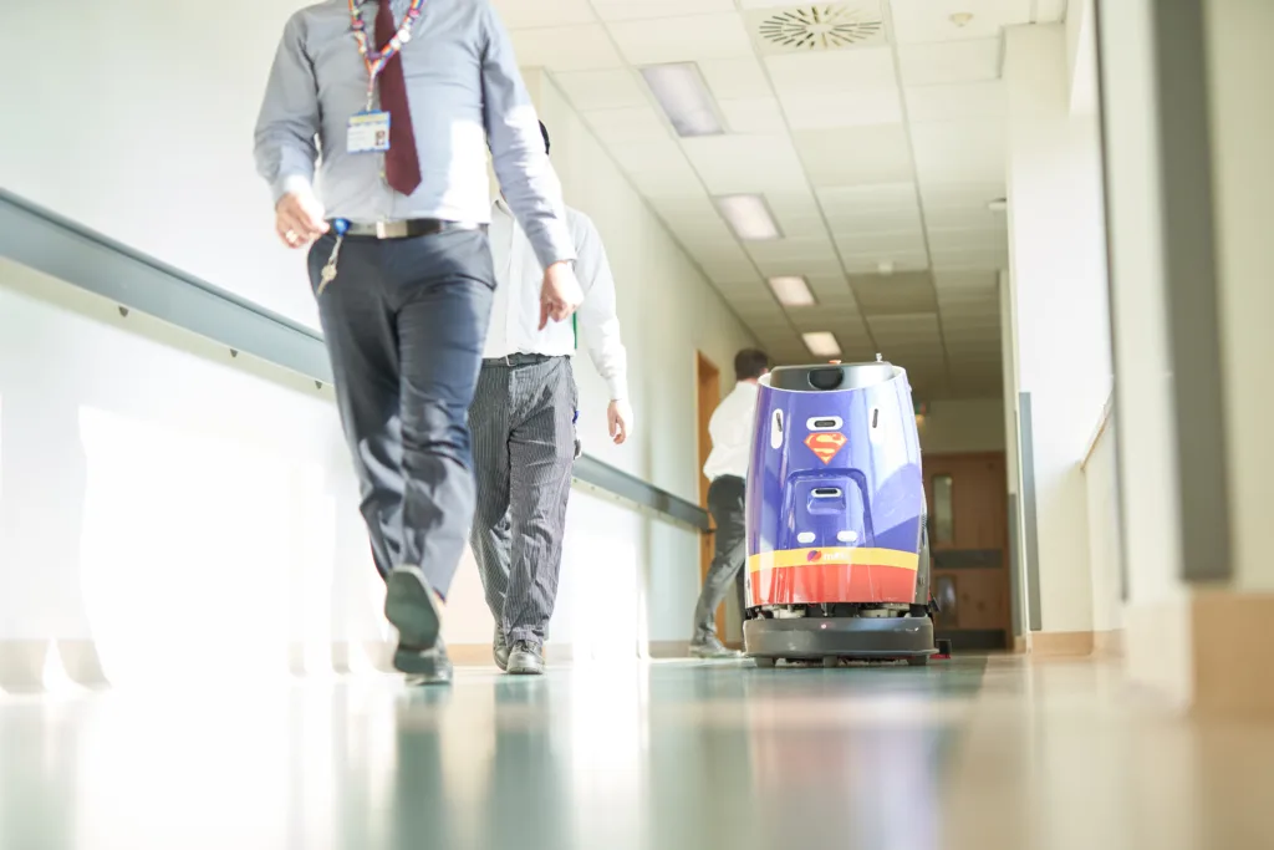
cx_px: 637
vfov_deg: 27.0
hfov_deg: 39.6
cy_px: 425
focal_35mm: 50
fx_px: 1770
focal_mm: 50
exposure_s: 1/250
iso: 100
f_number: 1.8
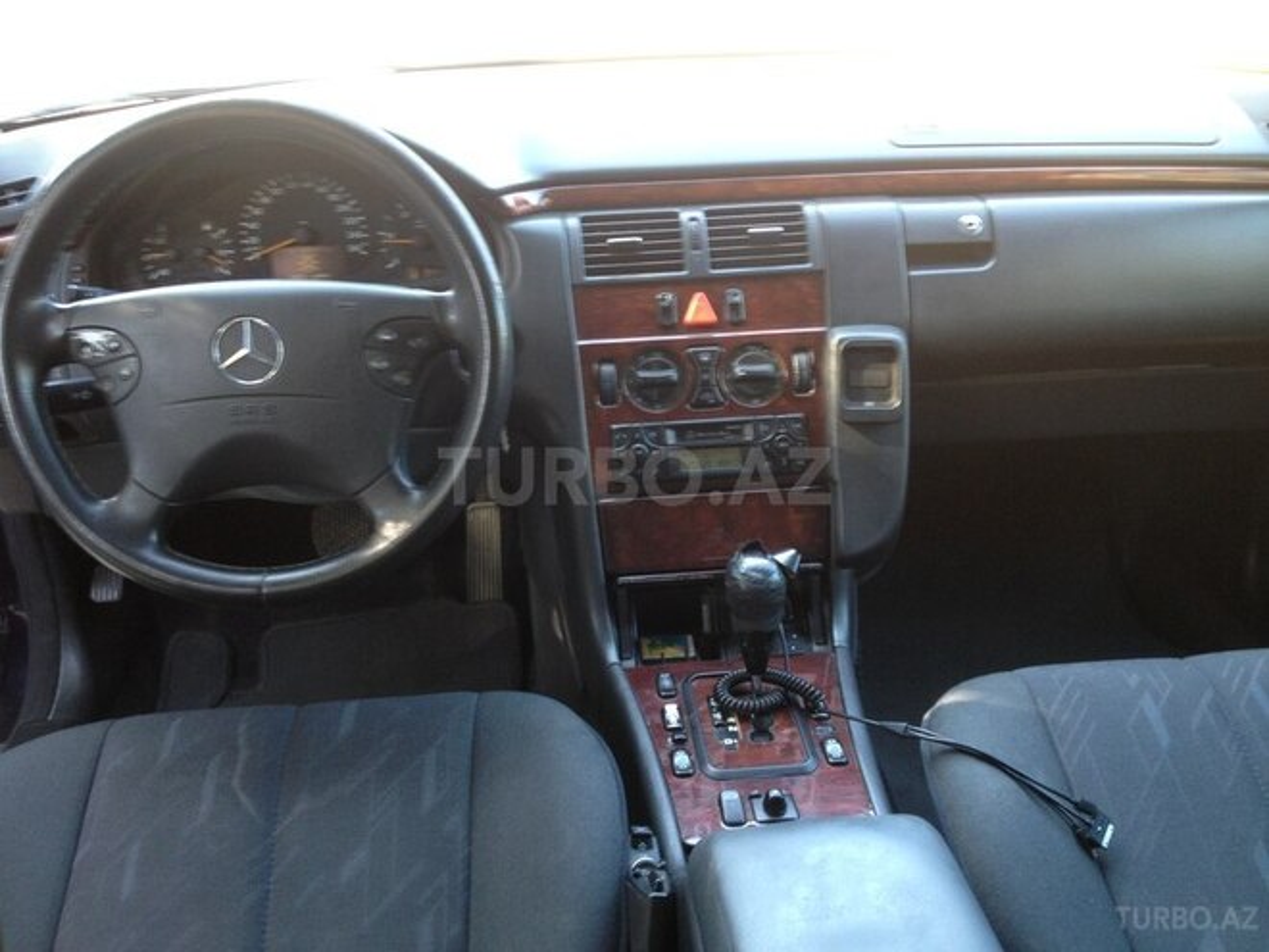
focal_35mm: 35
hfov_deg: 52.6
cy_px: 476
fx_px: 1283
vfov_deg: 40.7
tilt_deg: -27.9
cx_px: 634
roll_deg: +2.8
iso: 64
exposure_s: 1/20
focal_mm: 4.28
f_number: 2.4
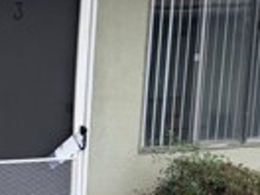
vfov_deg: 12.5
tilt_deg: -11.3
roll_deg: -2.2
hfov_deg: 15.5
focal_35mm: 116
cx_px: -140
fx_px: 871
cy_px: 223
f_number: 1.78
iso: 80
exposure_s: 1/831
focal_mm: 6.76
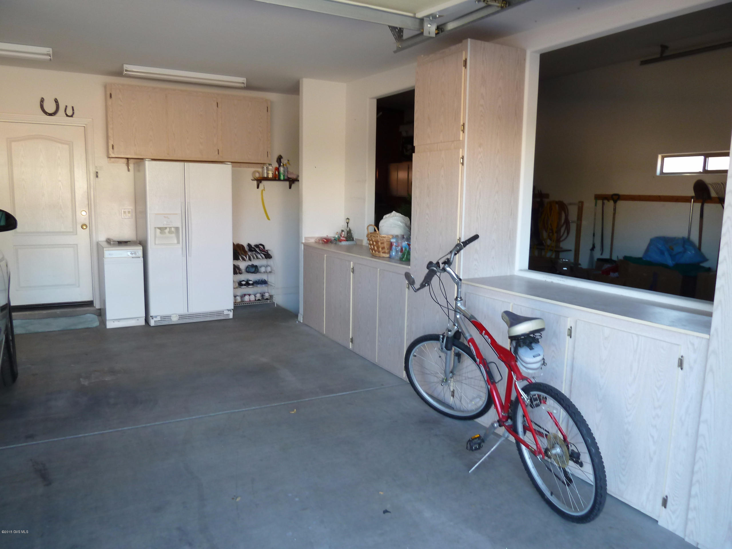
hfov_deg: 69.4
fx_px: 529
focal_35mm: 25
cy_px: 274
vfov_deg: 54.9
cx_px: 366
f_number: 3.3
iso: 125
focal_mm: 4.1
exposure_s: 1/30
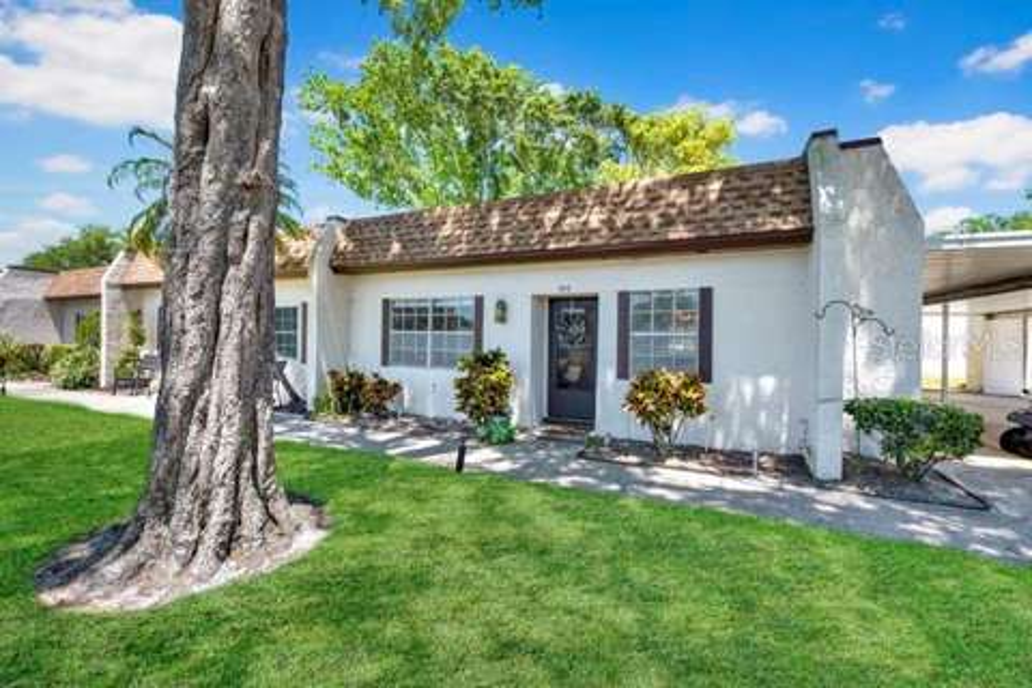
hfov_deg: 104.3
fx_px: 401
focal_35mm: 14
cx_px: 516
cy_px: 344
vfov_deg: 81.2
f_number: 6.3
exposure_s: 1/400
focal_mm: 14
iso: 250
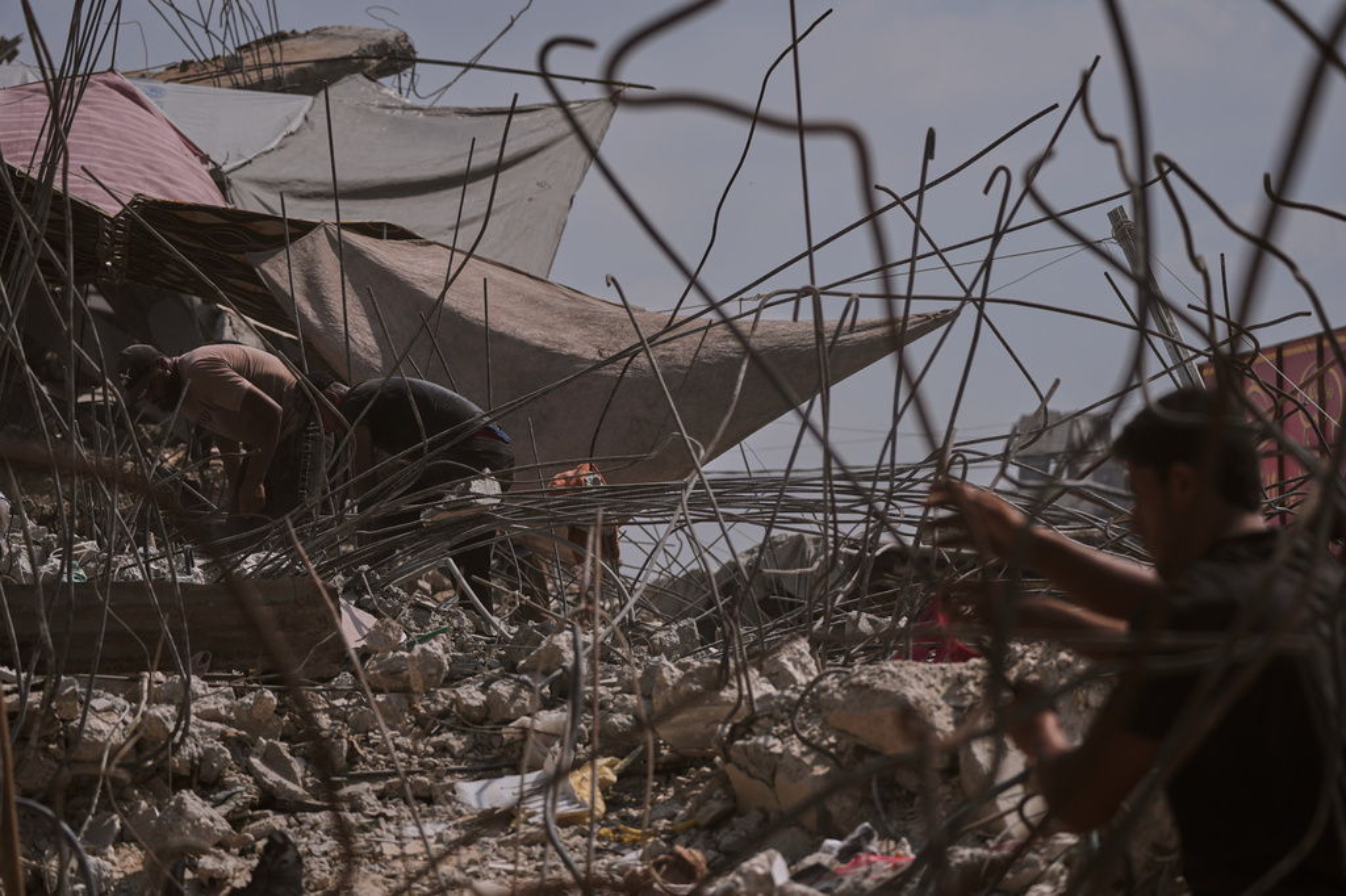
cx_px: 673
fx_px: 4410
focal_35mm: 118
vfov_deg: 11.6
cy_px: 448
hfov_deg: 17.4
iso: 80
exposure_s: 1/2500
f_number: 5
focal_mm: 118
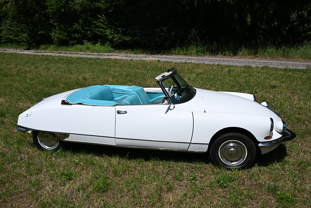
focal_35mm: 30
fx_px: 263
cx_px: 156
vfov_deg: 43.0
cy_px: 104
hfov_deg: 61.1
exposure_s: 1/400
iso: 100
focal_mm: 30.5
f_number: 10
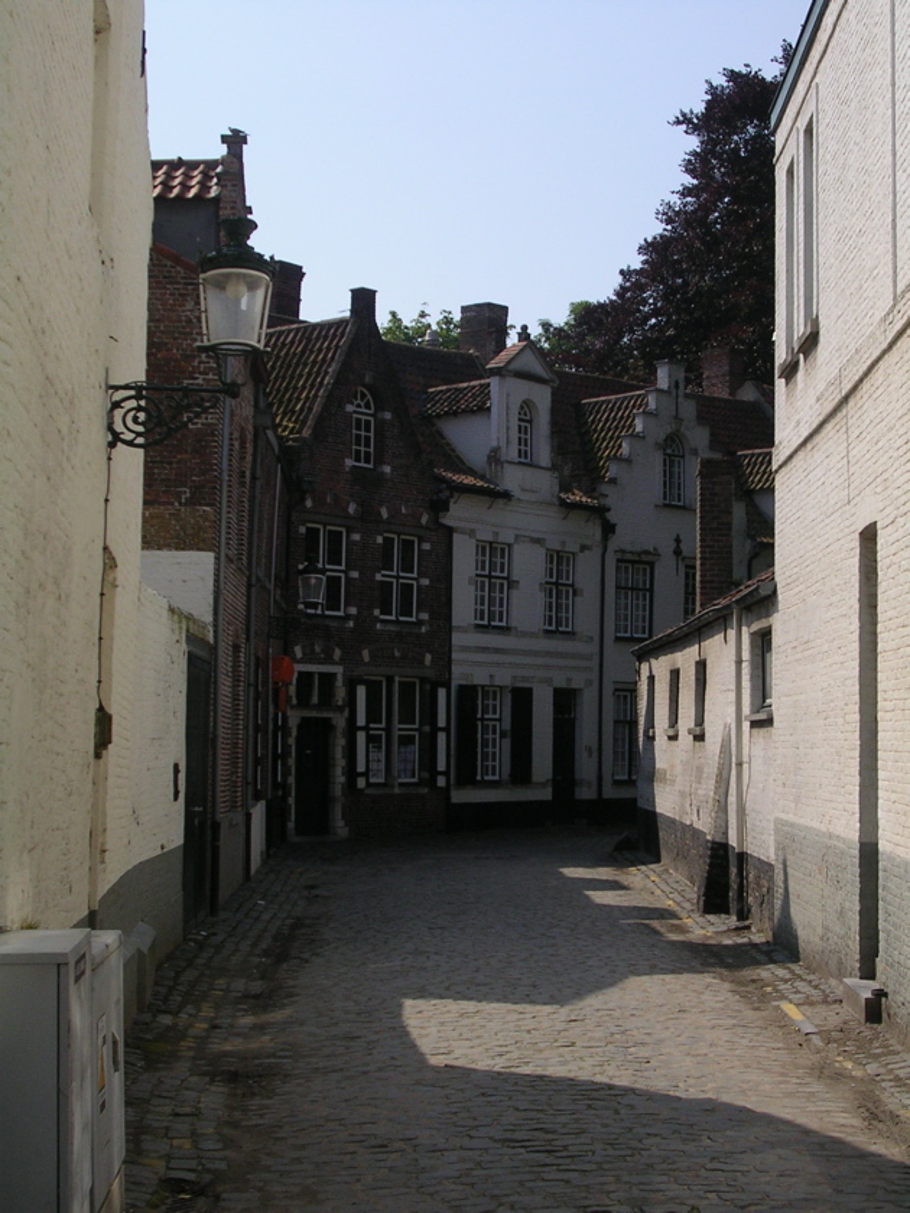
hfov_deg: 23.3
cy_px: 606
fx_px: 2208
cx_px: 455
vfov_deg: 30.7
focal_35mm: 63
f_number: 3.5
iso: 50
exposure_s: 1/1078
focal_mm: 9.6
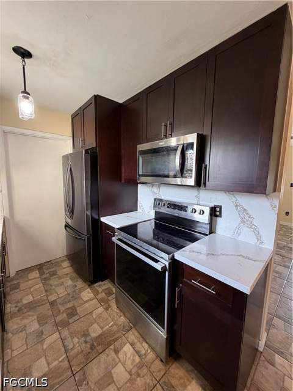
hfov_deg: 85.7
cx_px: 146
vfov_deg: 102.1
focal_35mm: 14
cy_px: 196
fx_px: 158
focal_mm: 2.22
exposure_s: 1/60
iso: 250
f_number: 2.2
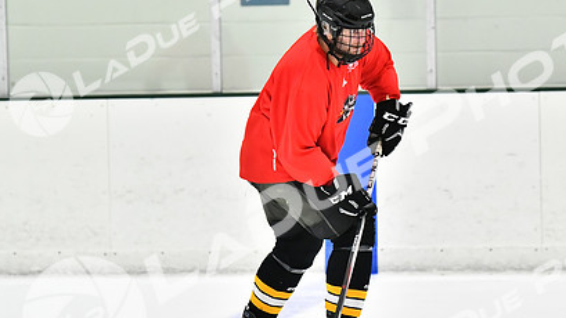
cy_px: 176
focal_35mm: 301
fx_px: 4513
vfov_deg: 4.0
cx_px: 329
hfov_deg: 7.2
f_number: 2.8
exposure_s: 1/1250
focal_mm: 135
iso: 6400
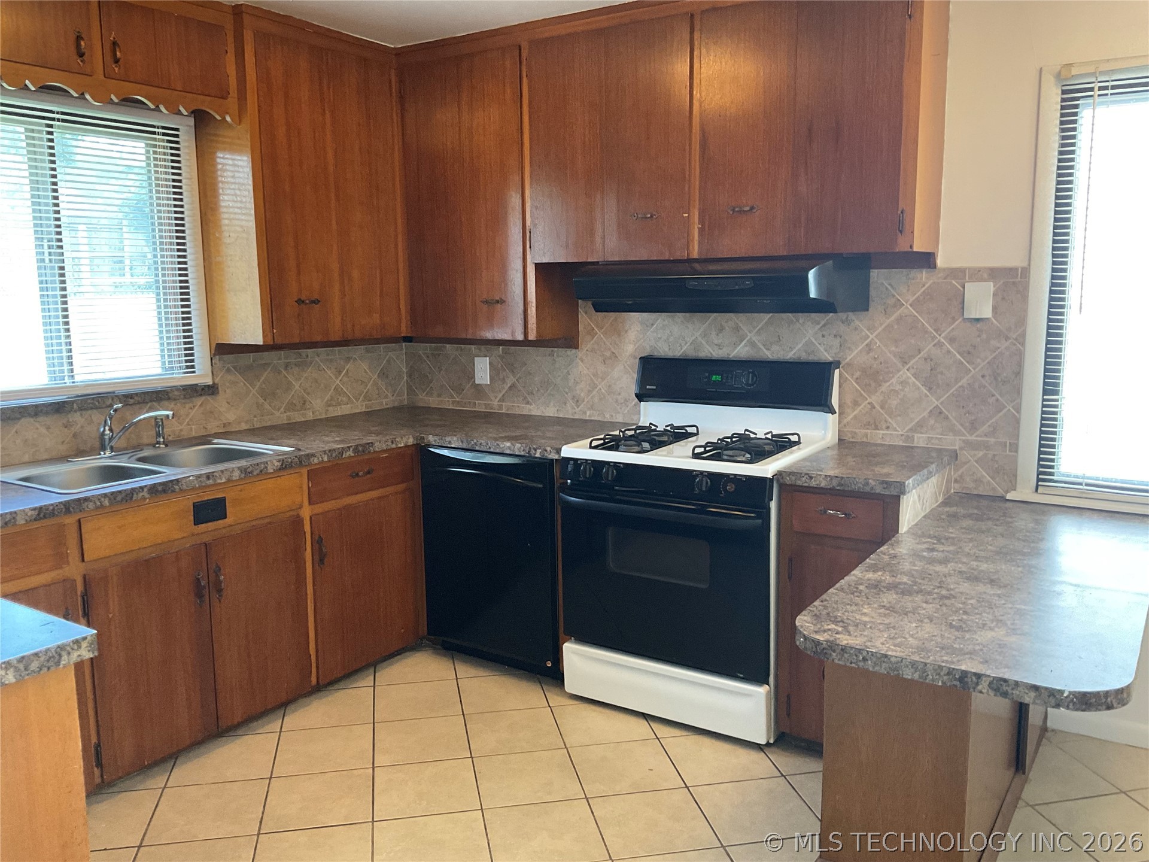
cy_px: 431
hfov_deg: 61.7
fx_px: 963
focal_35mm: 29
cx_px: 574
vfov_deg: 48.2
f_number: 1.8
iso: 160
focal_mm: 3
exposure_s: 1/60
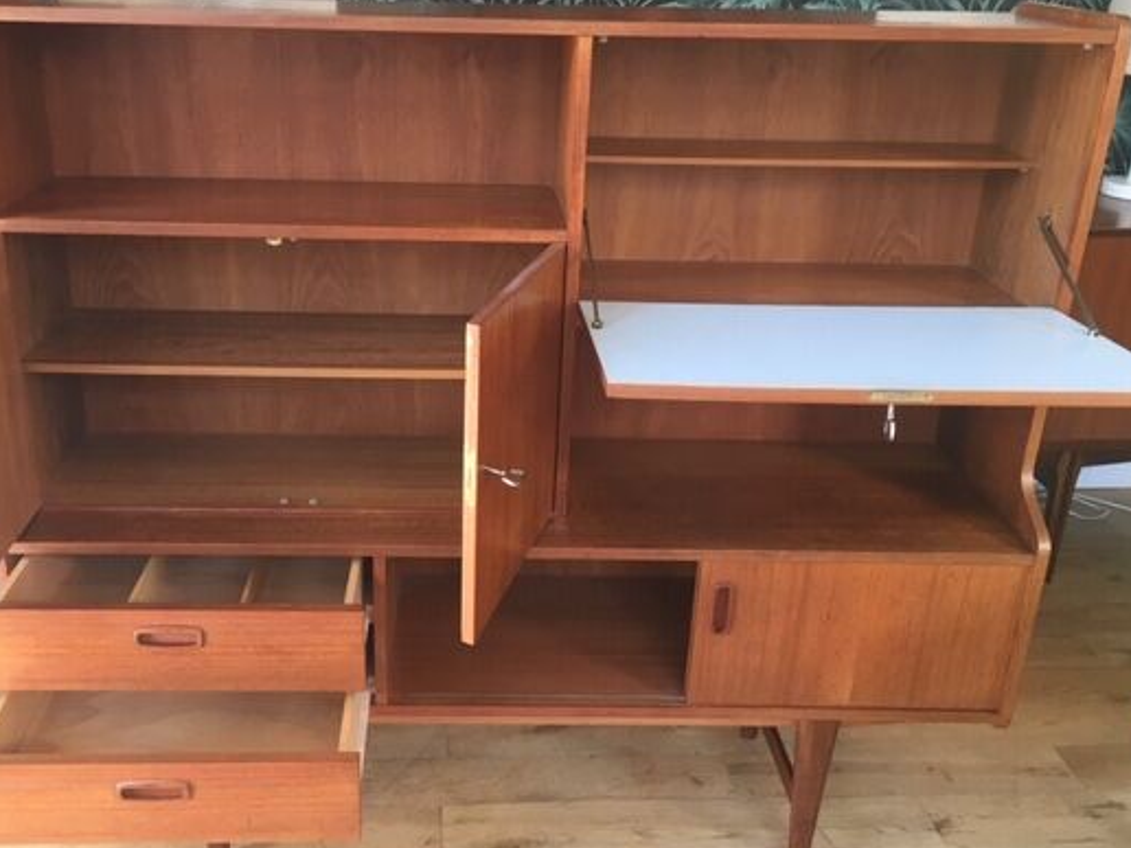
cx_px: 484
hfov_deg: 51.2
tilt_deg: -23.3
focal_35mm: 36
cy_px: 445
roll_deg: -1.6
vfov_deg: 39.6
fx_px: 1176
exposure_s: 1/33
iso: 100
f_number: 2.2
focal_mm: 4.15
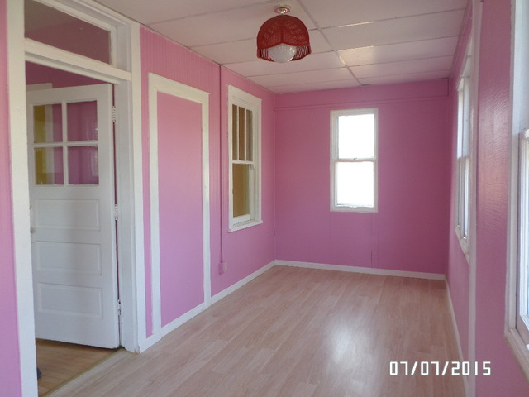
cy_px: 198
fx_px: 382
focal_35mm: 25
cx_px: 264
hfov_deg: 69.4
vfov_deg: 54.9
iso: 80
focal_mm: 4.5
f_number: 2.5
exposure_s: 1/45
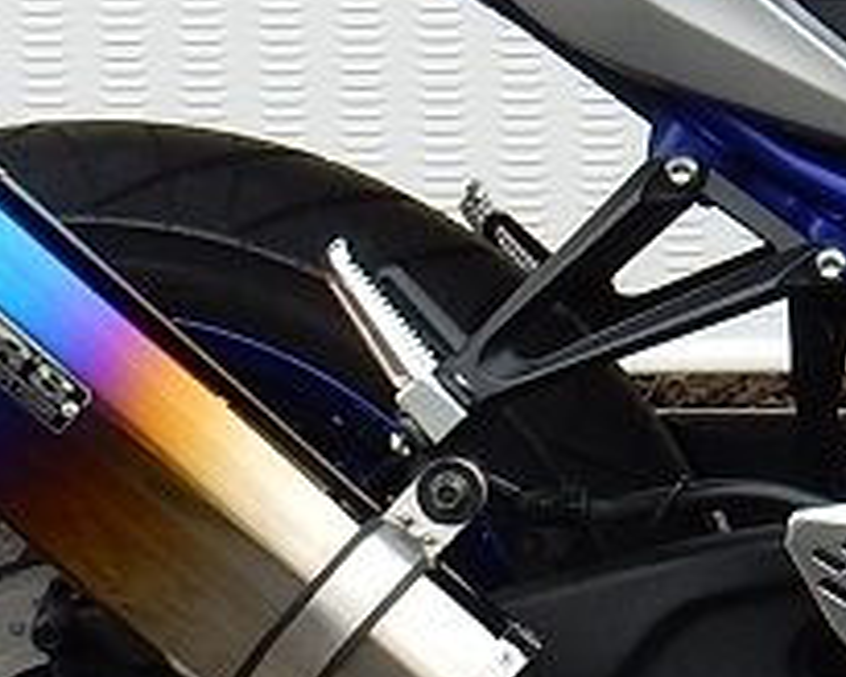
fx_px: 7311
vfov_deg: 5.3
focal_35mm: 292
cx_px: 1515
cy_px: 409
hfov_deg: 6.5
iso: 125
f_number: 4.5
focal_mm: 9
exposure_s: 1/200
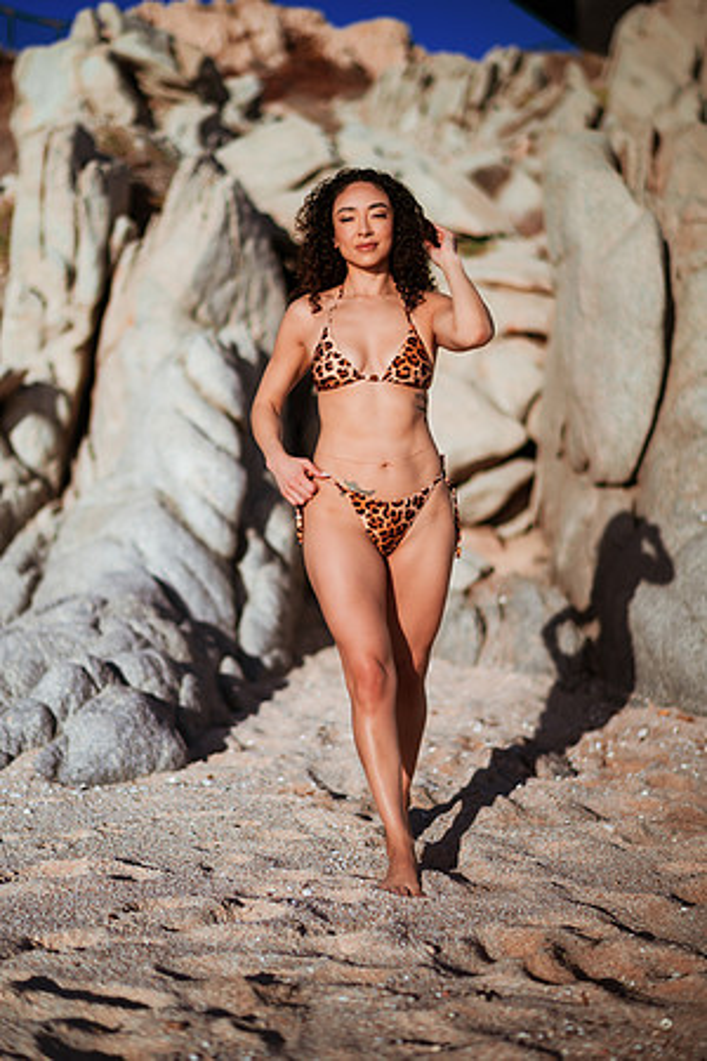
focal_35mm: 58
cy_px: 530
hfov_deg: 23.4
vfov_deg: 34.5
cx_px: 354
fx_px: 1708
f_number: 1.8
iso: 50
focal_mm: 58
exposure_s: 1/8000
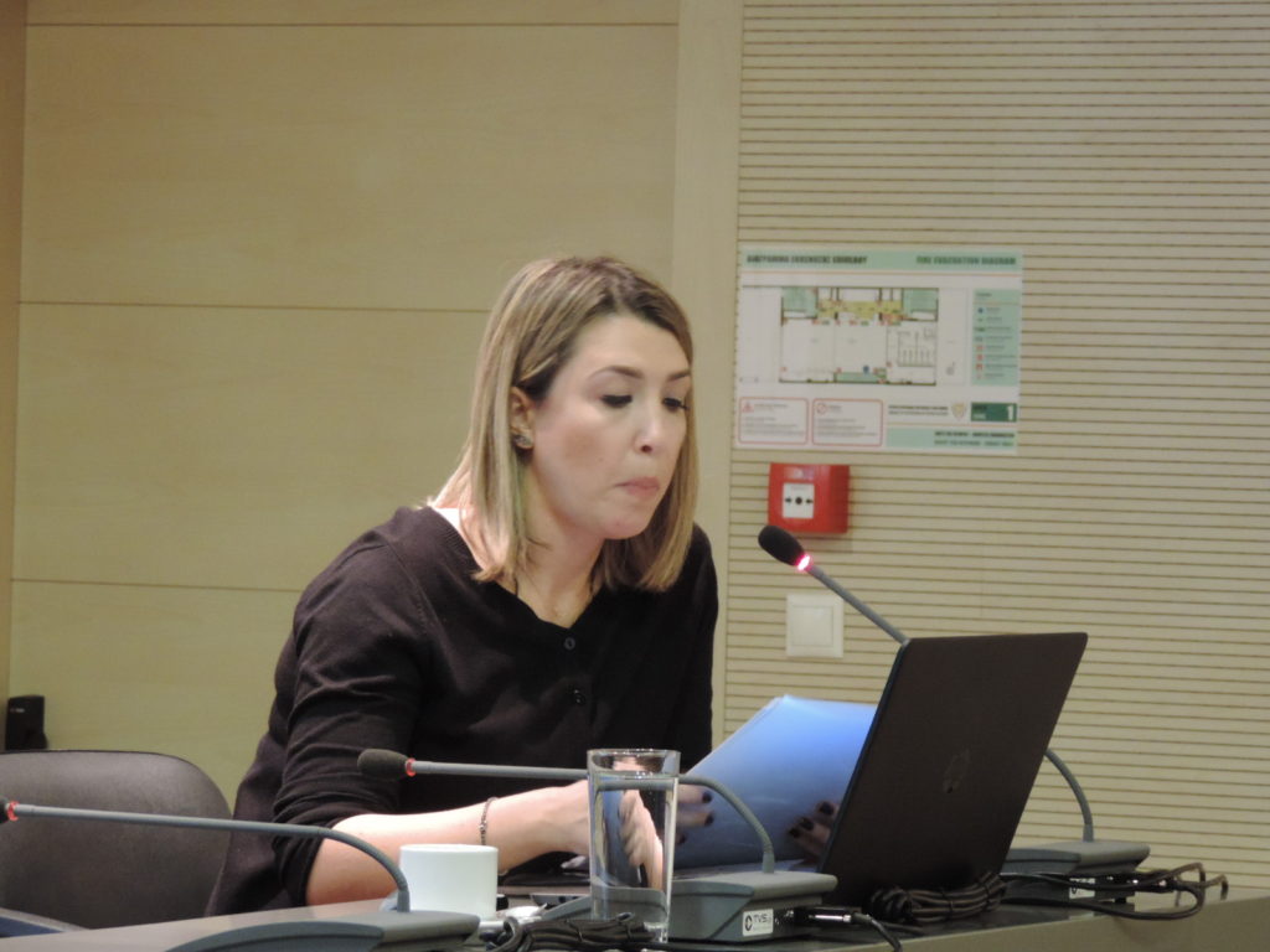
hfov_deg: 10.7
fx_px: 6787
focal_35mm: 185
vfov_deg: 8.0
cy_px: 476
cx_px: 635
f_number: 4.6
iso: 800
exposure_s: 1/15
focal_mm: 33
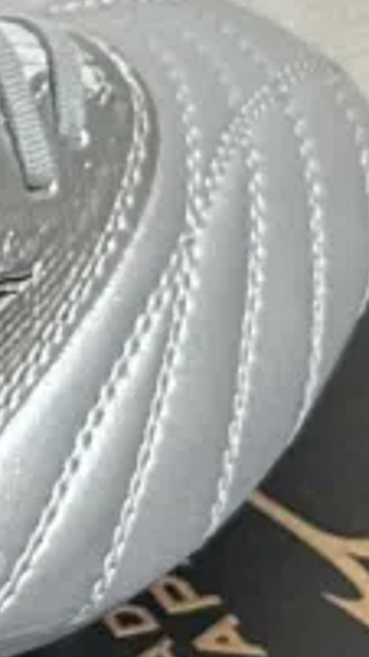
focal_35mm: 90
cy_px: 98
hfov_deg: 11.7
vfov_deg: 23.2
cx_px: -425
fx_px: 1566
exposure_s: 1/50
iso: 160
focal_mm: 5.1
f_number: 1.6
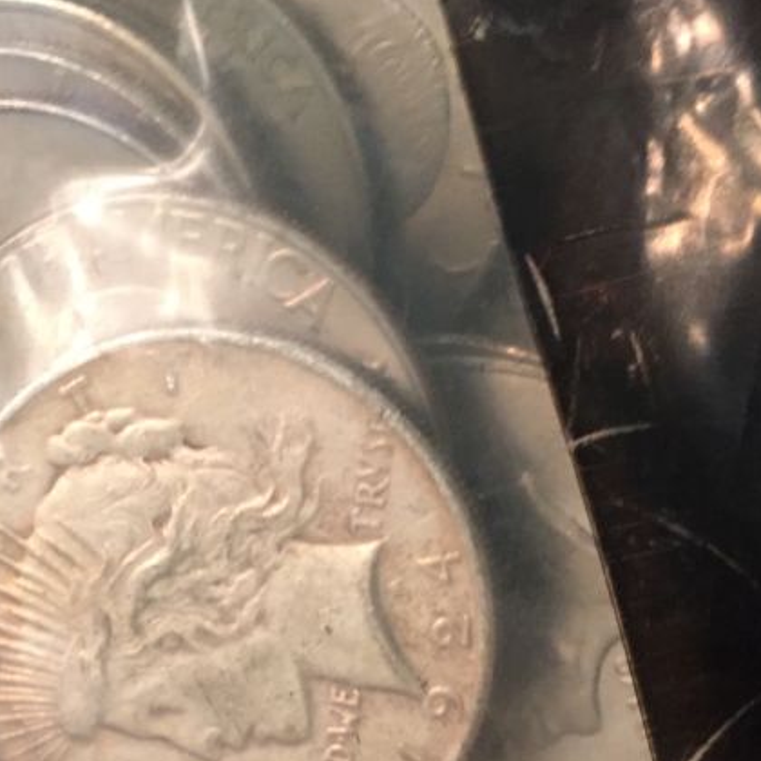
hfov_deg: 27.9
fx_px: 1517
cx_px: 225
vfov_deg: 27.6
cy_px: 607
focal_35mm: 61
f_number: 2.2
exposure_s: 1/30
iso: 200
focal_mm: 4.15
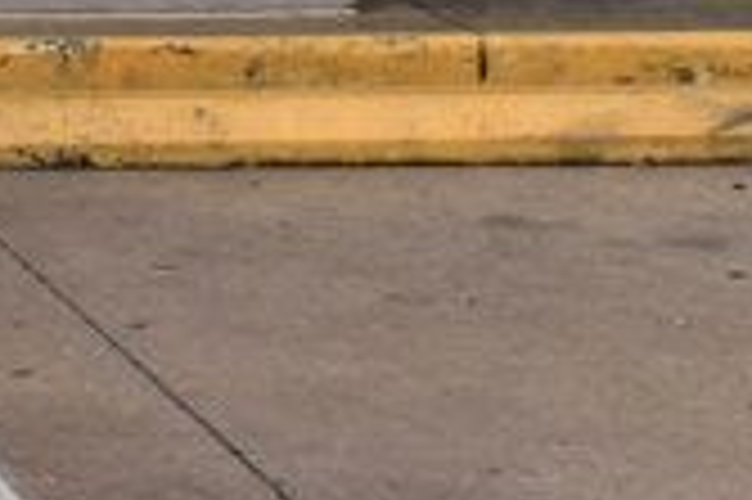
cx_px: -1103
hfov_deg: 6.3
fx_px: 6511
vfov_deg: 4.3
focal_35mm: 312
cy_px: -446
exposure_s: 1/500
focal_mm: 34
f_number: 11
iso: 200
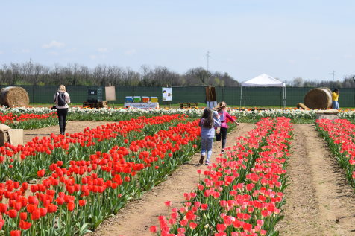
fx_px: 813
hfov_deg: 24.6
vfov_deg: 16.5
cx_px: 178
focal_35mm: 82
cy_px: 118
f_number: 10
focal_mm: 55
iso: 200
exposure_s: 1/400
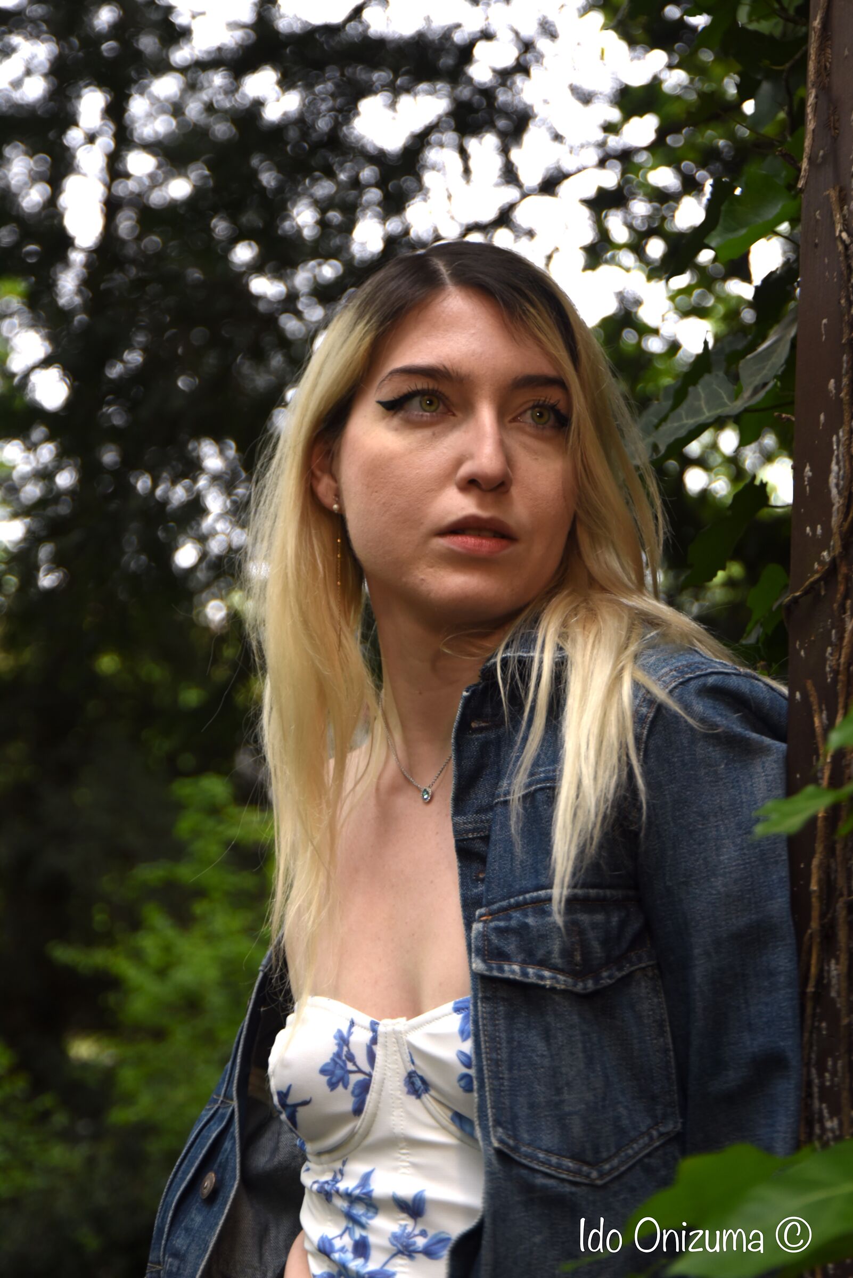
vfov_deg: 30.5
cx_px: 426
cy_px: 639
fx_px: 2344
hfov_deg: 20.6
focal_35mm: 66
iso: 800
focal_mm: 66
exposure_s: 1/125
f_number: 5.6
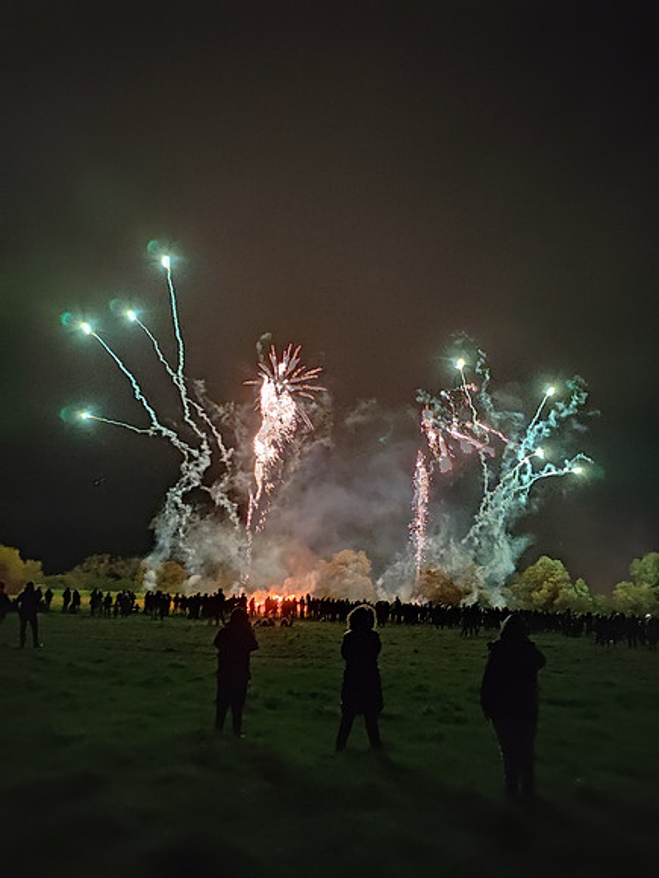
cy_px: 439
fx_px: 635
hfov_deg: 54.9
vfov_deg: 69.4
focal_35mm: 25
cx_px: 330
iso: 8031
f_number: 1.89
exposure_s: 1/9
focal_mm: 5.43
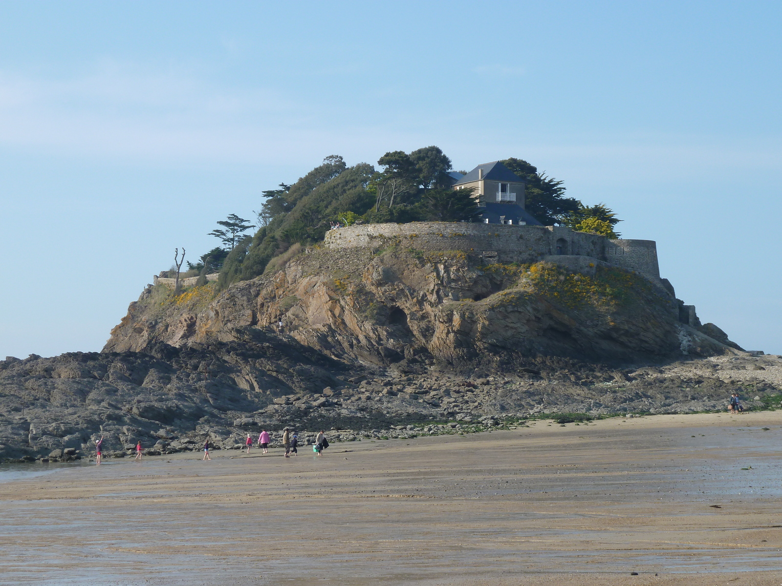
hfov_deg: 23.6
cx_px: 391
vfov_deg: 17.8
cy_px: 293
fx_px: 1875
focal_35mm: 83
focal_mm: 13.7
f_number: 4.5
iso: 80
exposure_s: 1/400
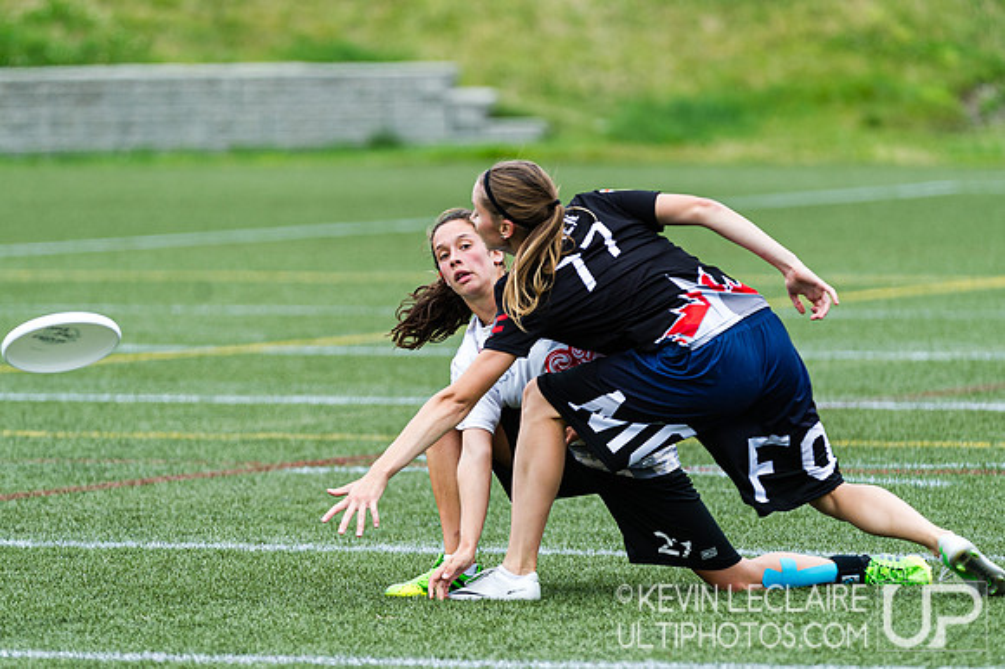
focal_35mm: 420
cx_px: 494
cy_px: 325
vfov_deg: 3.3
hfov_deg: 4.9
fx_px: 11729
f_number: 4
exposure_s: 1/1000
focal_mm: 300
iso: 320
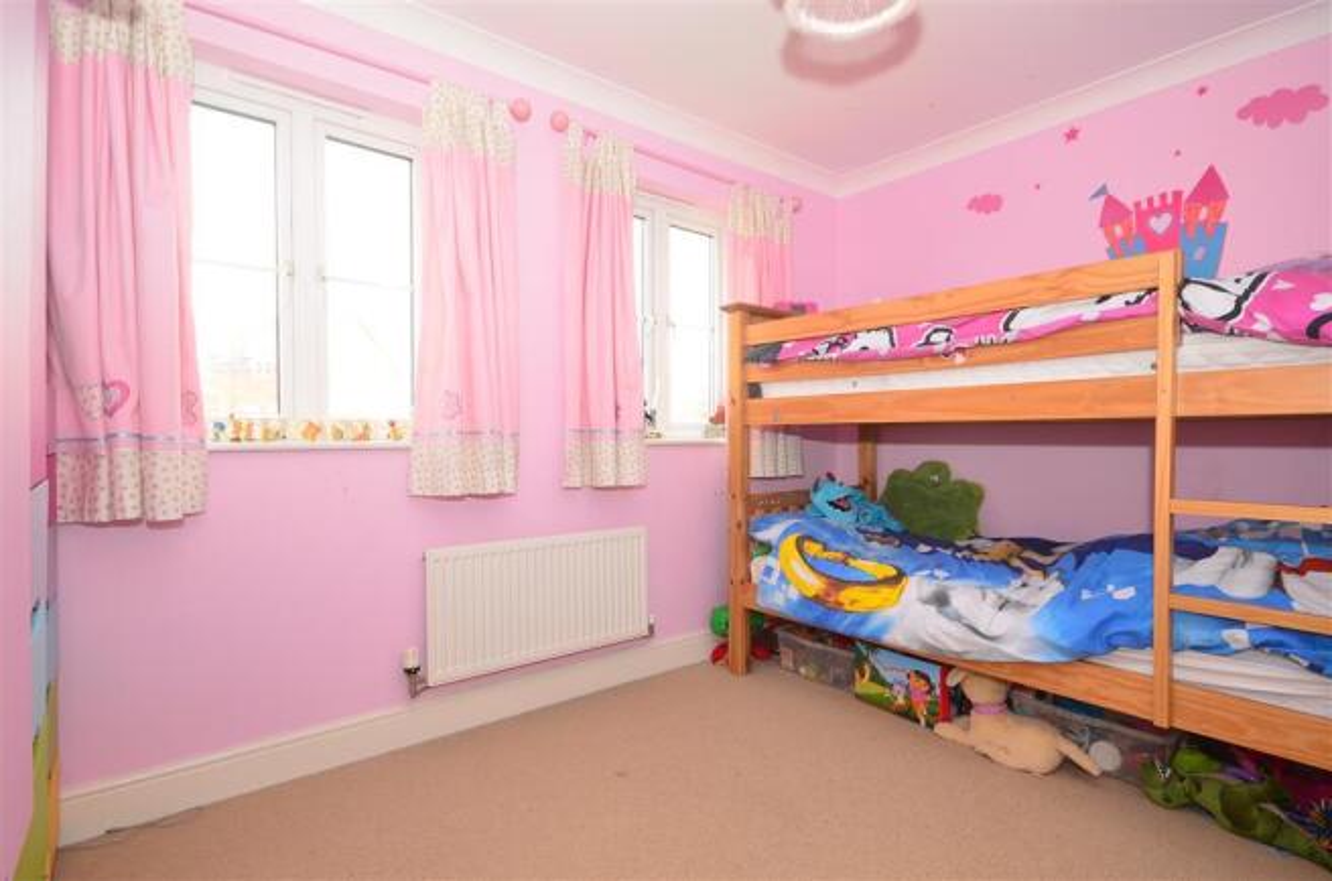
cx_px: 666
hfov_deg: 85.6
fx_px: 720
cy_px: 440
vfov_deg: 62.9
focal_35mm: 20
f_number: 8
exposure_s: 1/15
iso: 200
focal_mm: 13
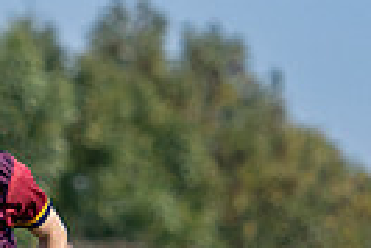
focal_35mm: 1020
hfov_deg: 2.0
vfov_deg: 1.4
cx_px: -6
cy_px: 200
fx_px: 10523
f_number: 2.8
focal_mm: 150
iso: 320
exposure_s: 1/4000
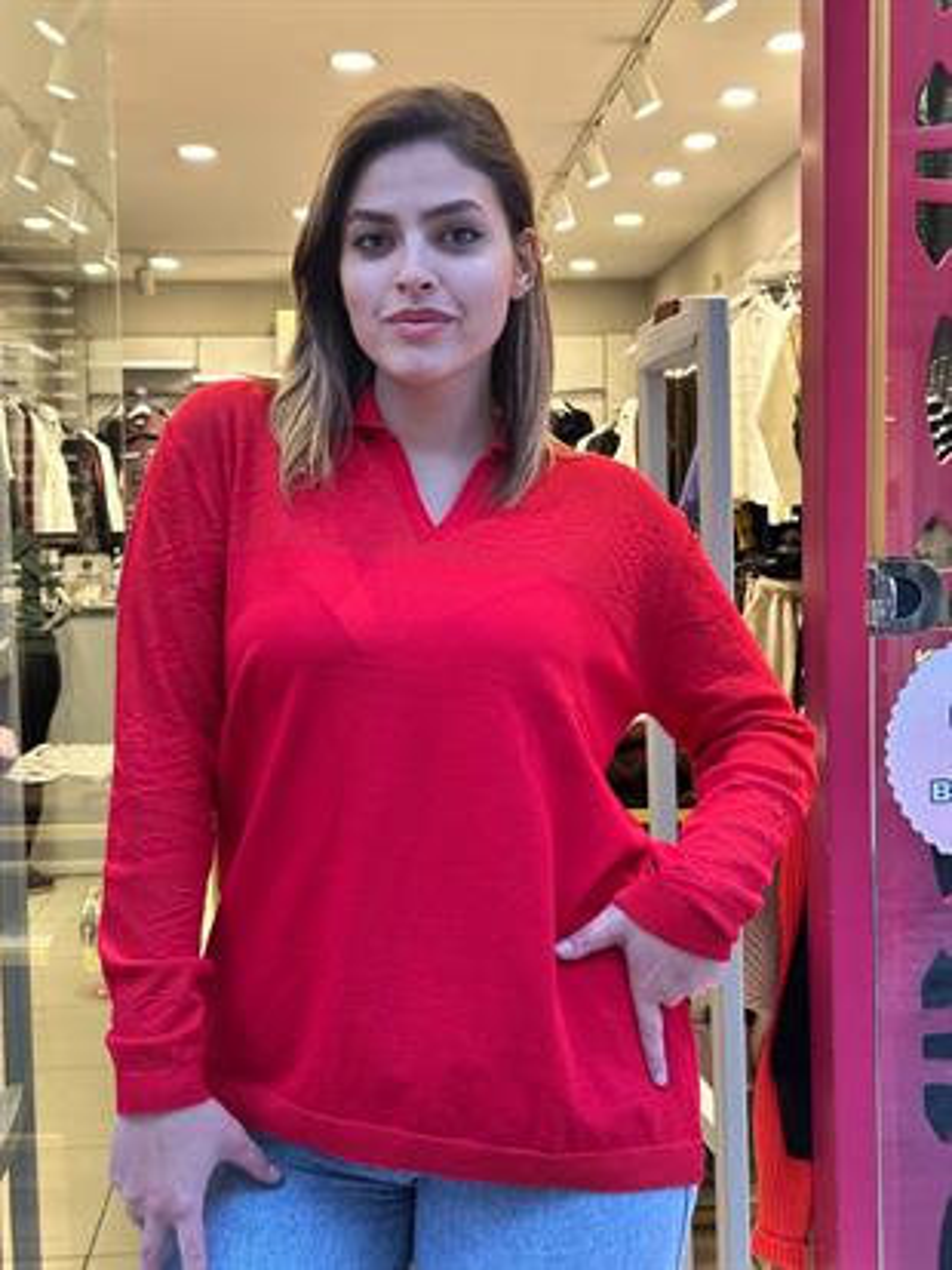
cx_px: 476
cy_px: 635
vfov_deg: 39.6
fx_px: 1759
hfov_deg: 30.3
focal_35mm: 48
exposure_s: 1/50
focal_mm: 6.86
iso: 160
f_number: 1.78
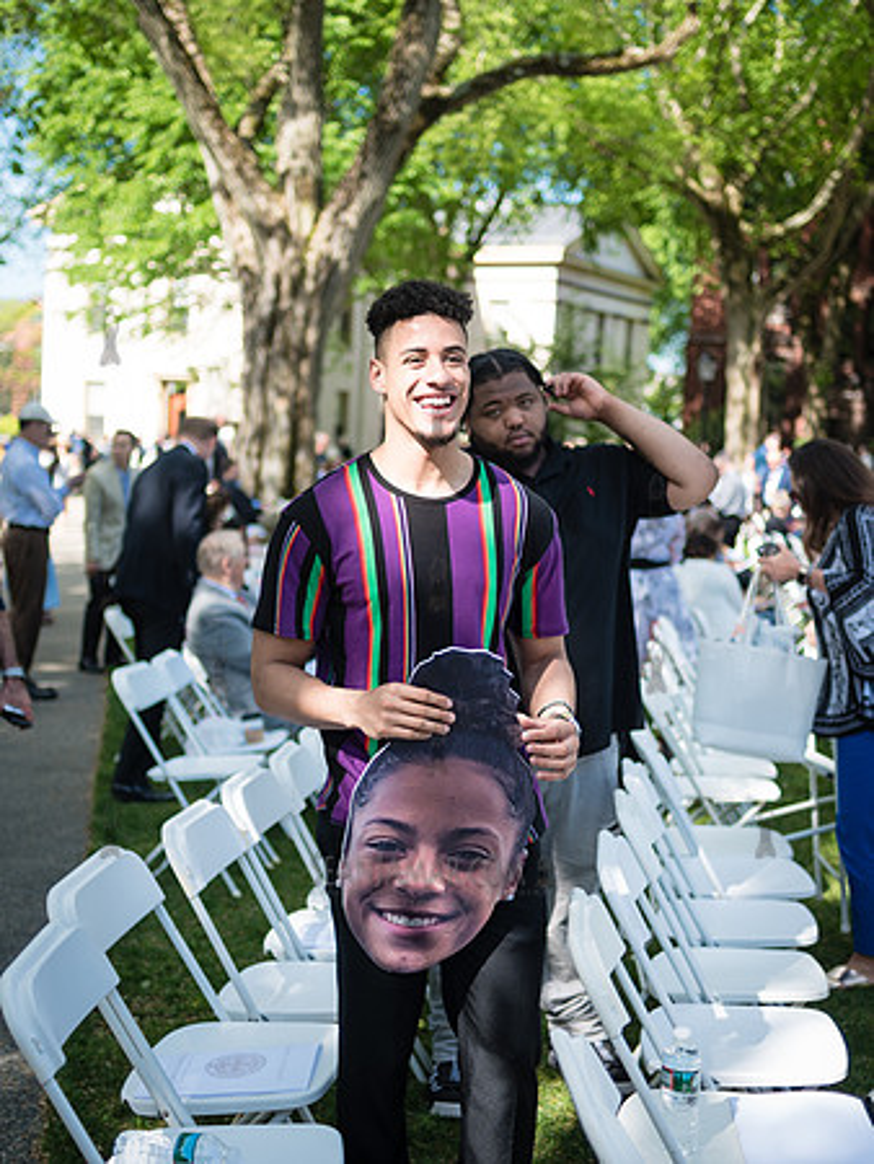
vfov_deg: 37.9
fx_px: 1696
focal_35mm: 50
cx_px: 435
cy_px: 582
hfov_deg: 28.9
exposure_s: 1/800
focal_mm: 35
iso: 100
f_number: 2.5
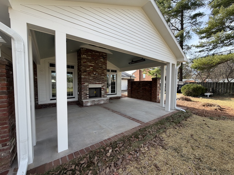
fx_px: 95
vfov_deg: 85.7
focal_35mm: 14
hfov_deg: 102.1
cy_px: 88
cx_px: 117
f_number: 2.2
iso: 50
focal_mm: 2.22
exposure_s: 1/264
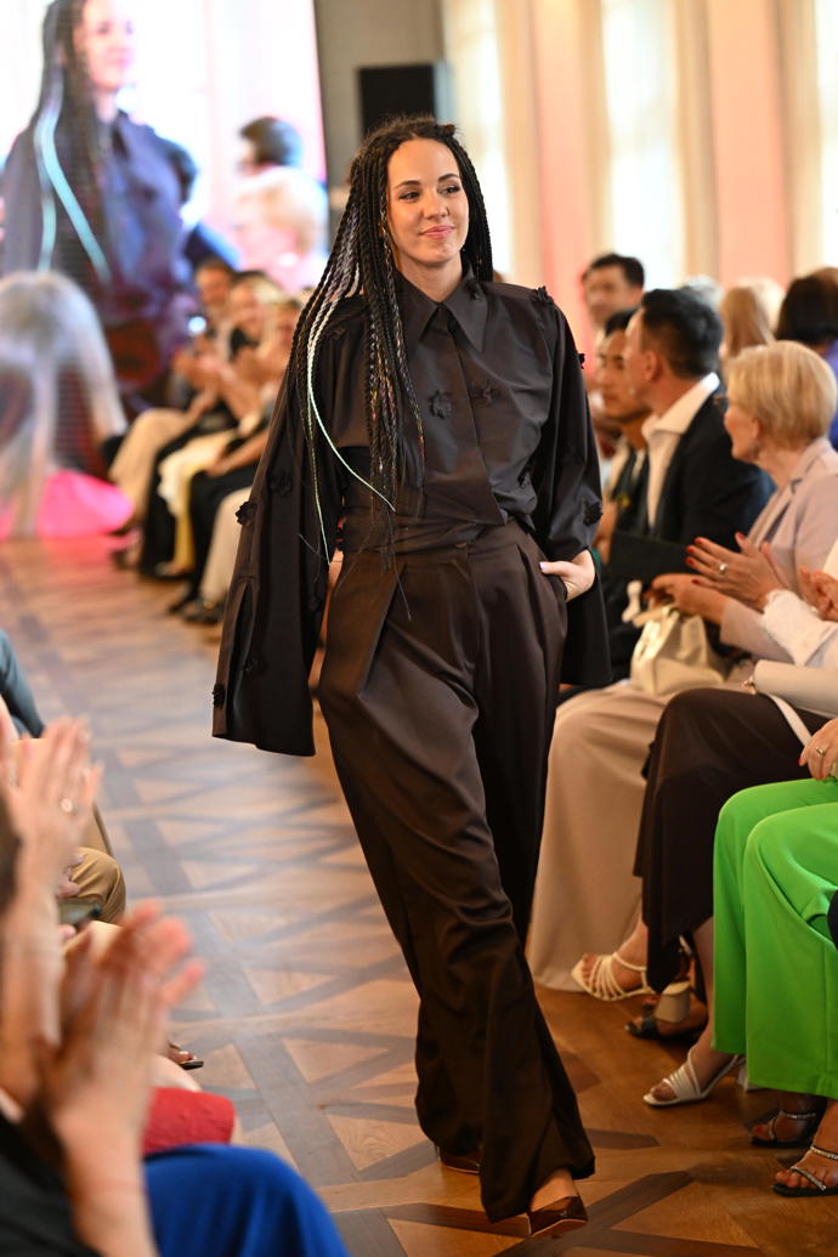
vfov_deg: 21.7
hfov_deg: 14.6
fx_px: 3282
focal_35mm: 94
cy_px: 628
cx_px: 419
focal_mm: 94
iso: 4000
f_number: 2.8
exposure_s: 1/400
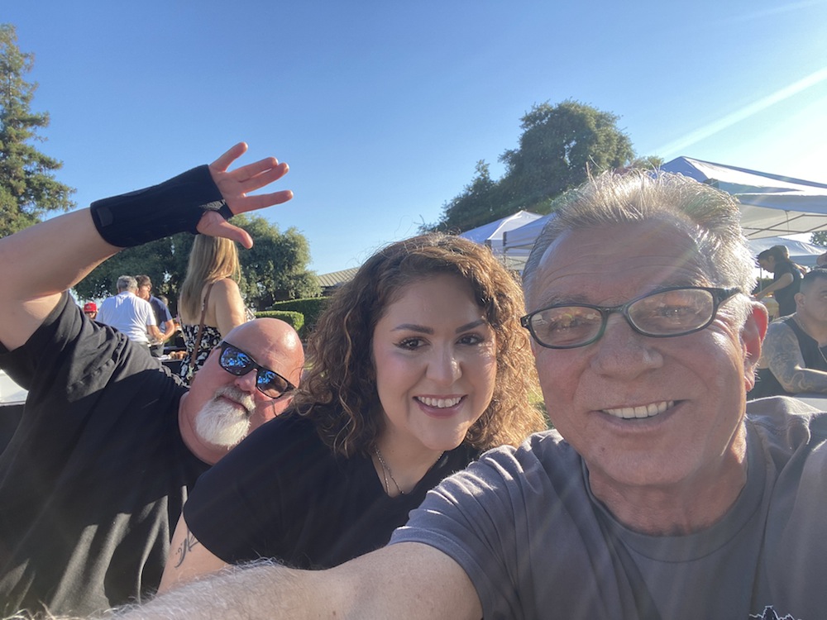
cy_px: 310
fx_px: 549
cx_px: 414
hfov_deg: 73.9
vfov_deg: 58.9
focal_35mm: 23
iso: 25
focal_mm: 2.71
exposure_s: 1/206
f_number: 2.2
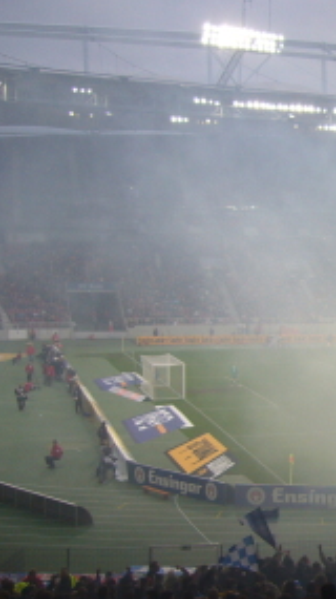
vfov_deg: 31.4
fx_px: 1063
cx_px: 521
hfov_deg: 16.2
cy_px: 283
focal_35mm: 67
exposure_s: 1/100
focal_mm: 5.8
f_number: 2.8
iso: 80
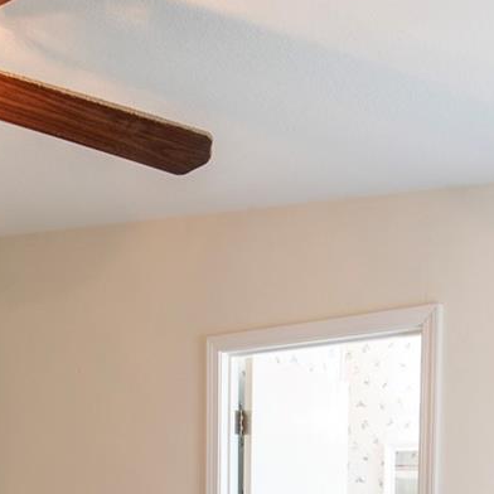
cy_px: 531
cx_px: 187
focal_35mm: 52
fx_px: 840
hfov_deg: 32.6
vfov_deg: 29.8
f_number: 4
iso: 100
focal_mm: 15
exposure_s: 1/60
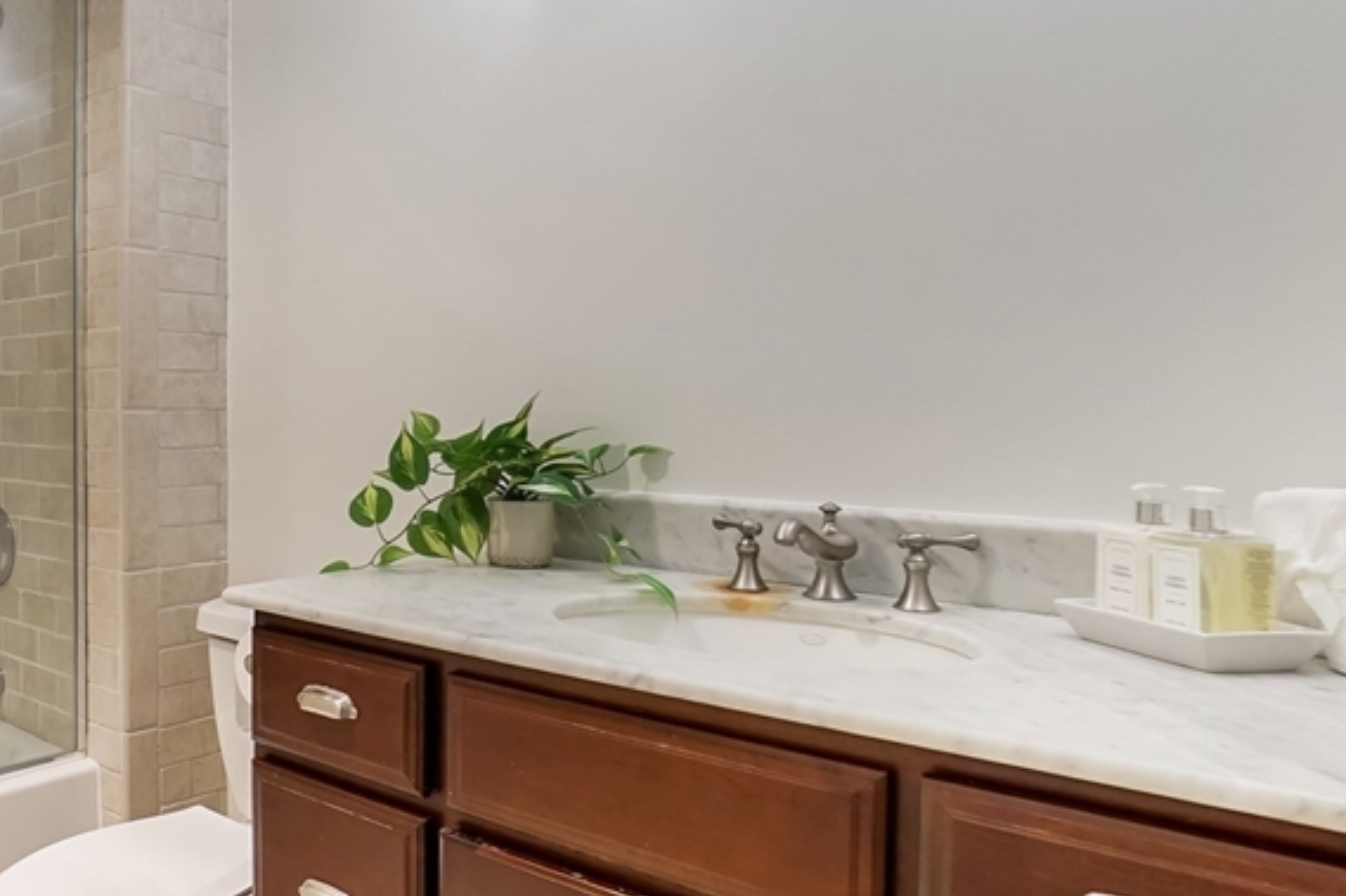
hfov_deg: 62.4
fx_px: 1009
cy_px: 413
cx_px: 291
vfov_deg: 47.9
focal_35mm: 27
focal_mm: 10
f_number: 4
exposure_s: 1/60
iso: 500
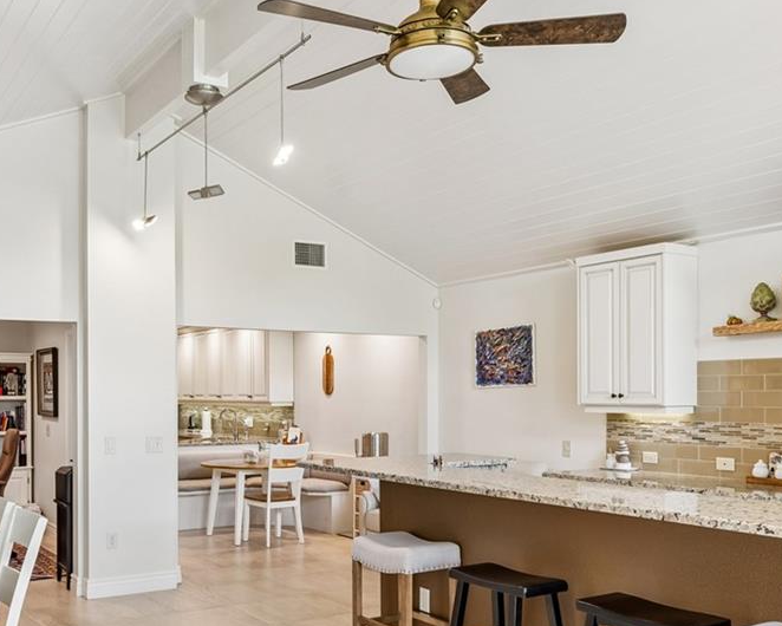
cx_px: 324
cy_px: 418
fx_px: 787
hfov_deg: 52.6
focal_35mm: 34
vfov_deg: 42.8
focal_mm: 10
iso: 100
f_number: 7.1
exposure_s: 1/8
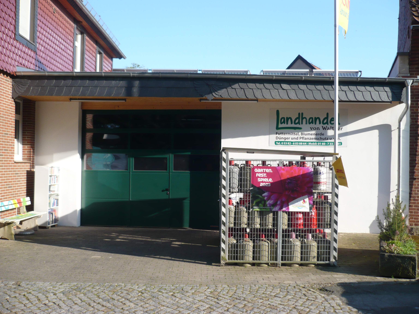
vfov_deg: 40.7
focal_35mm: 35
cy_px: 157
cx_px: 210
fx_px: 424
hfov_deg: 52.6
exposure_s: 1/640
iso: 100
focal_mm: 5.8
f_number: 2.8
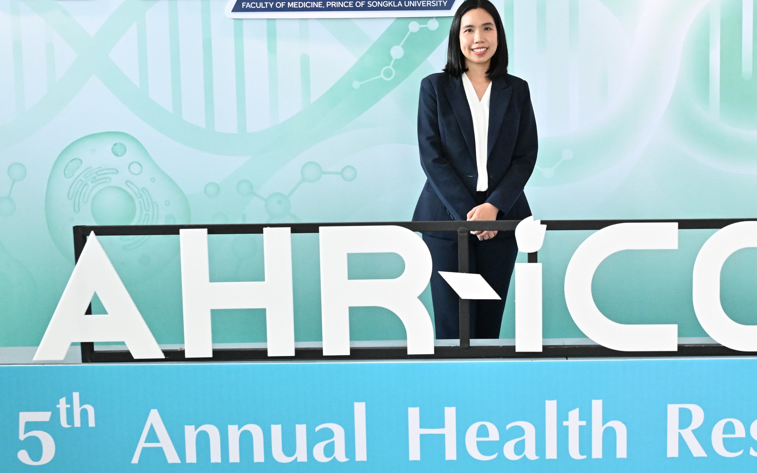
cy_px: 192
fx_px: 1028
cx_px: 505
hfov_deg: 39.9
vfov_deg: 25.9
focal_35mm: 50
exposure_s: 1/500
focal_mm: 30.5
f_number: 4
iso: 6400
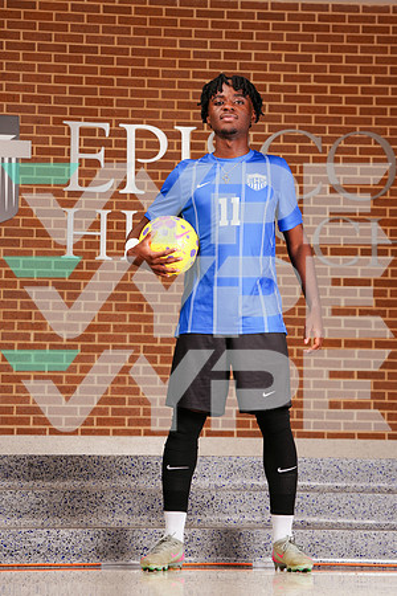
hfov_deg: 13.2
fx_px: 1720
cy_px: 298
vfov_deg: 19.6
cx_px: 198
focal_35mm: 104
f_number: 8
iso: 320
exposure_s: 1/200
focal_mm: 104
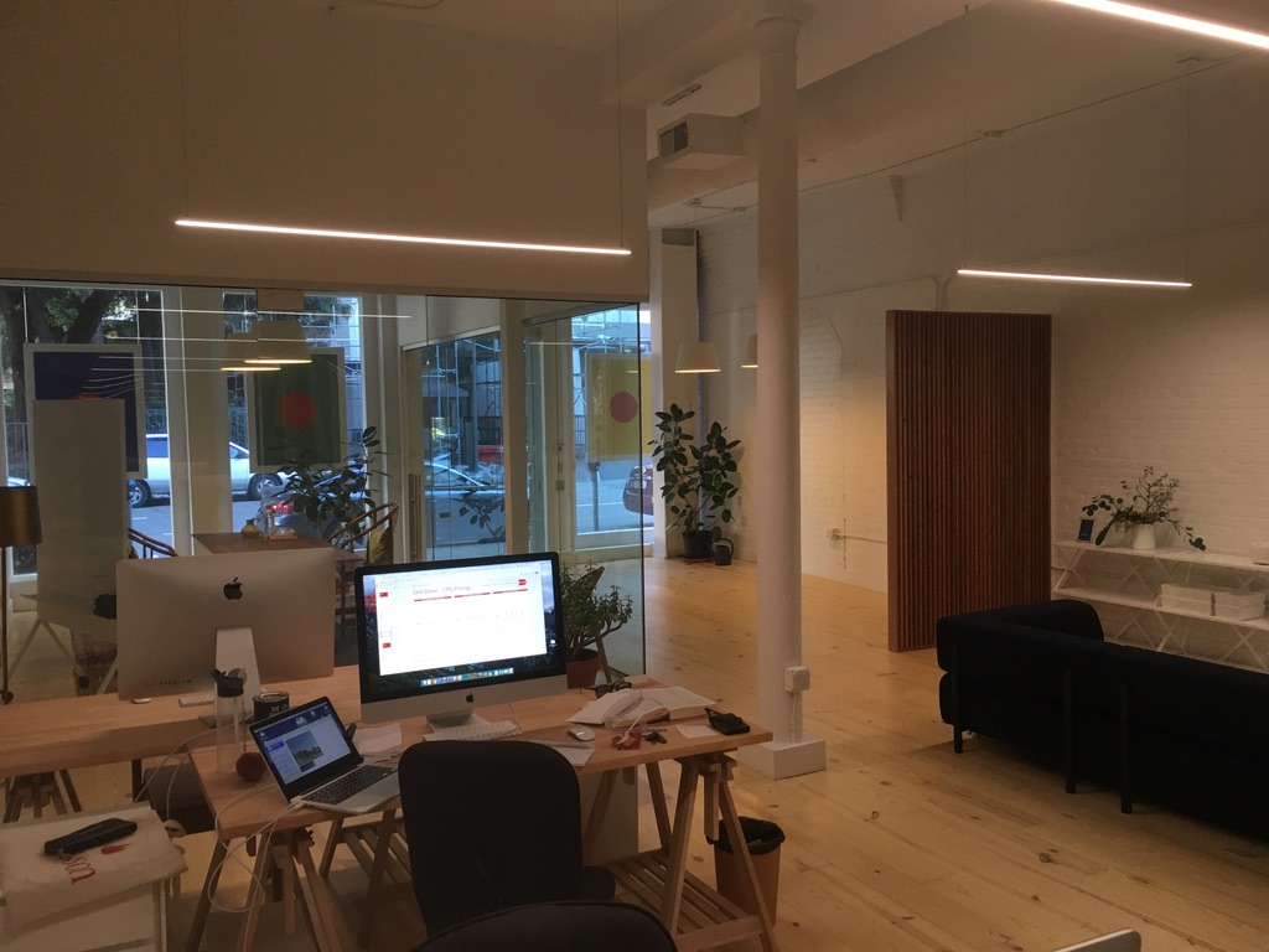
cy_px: 476
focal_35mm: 29
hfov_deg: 61.7
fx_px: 1063
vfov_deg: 48.2
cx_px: 634
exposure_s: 1/30
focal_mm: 4.15
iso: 40
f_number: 2.2
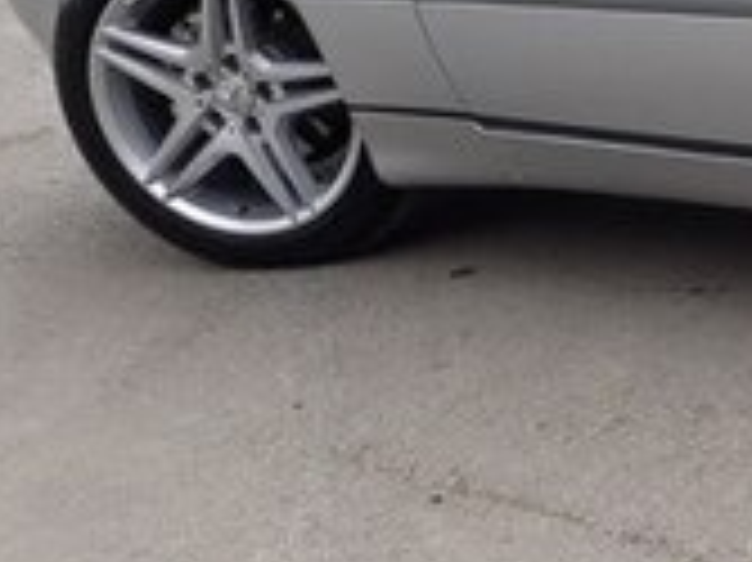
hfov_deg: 15.7
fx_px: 2323
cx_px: 1360
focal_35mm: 107
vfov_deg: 13.8
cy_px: 155
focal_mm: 3.6
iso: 40
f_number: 1.9
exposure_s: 1/454
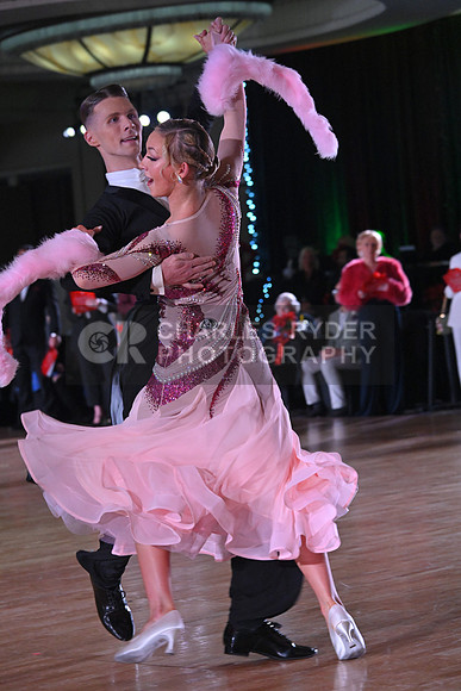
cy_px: 346
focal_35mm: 112
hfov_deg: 12.2
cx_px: 230
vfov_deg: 18.3
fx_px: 2150
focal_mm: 112
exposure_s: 1/400
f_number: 5.6
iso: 4000
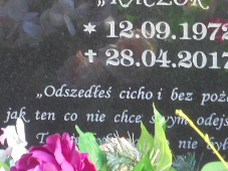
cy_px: -14
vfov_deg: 7.2
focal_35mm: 206
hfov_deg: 9.6
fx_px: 1356
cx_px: 133
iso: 200
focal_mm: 13.1
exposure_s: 1/30
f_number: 6.1
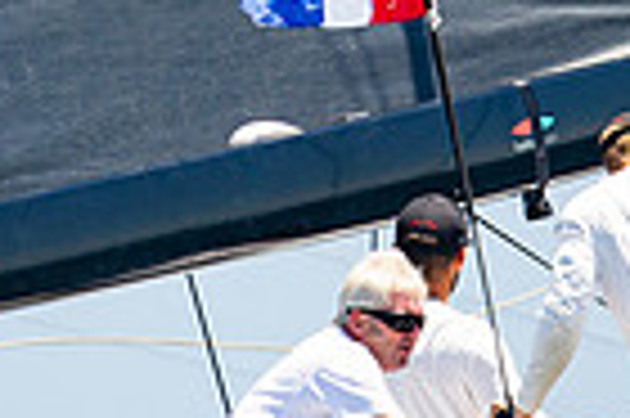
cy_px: -175
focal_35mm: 2487
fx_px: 43471
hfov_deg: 0.8
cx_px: 374
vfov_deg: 0.6
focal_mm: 600
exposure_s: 1/2000
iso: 400
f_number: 5
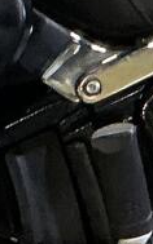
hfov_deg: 3.9
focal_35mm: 325
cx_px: 524
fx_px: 2170
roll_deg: -0.3
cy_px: -289
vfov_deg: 6.2
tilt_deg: -11.3
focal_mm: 3
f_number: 1.8
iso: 80
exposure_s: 1/60
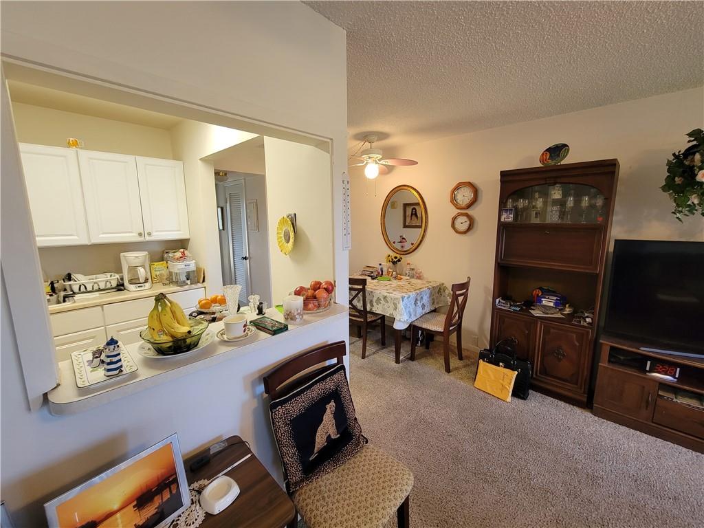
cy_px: 264
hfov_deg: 106.2
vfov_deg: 89.9
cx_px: 352
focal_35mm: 13
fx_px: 264
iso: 200
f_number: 2.2
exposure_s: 1/60
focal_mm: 2.2
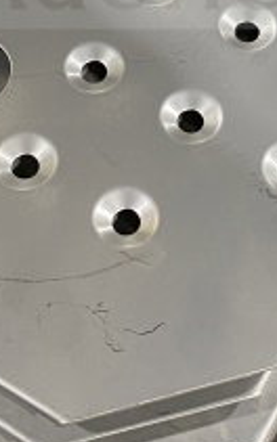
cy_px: -137
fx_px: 1279
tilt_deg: -48.3
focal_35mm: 106
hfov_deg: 12.3
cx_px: 189
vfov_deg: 18.3
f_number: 1.8
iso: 160
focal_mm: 4.25
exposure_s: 1/60
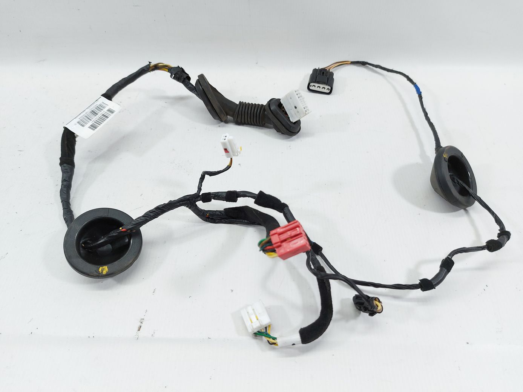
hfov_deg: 71.6
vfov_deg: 56.8
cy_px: 196
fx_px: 363
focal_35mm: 24
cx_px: 262
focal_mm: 5.23
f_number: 1.8
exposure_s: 1/50
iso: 50
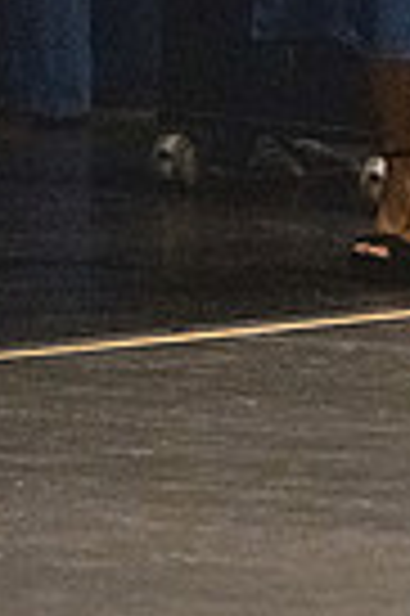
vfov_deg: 3.2
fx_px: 10943
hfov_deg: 2.1
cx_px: 142
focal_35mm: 639
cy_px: -342
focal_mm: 130
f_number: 3.2
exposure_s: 1/400
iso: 10000
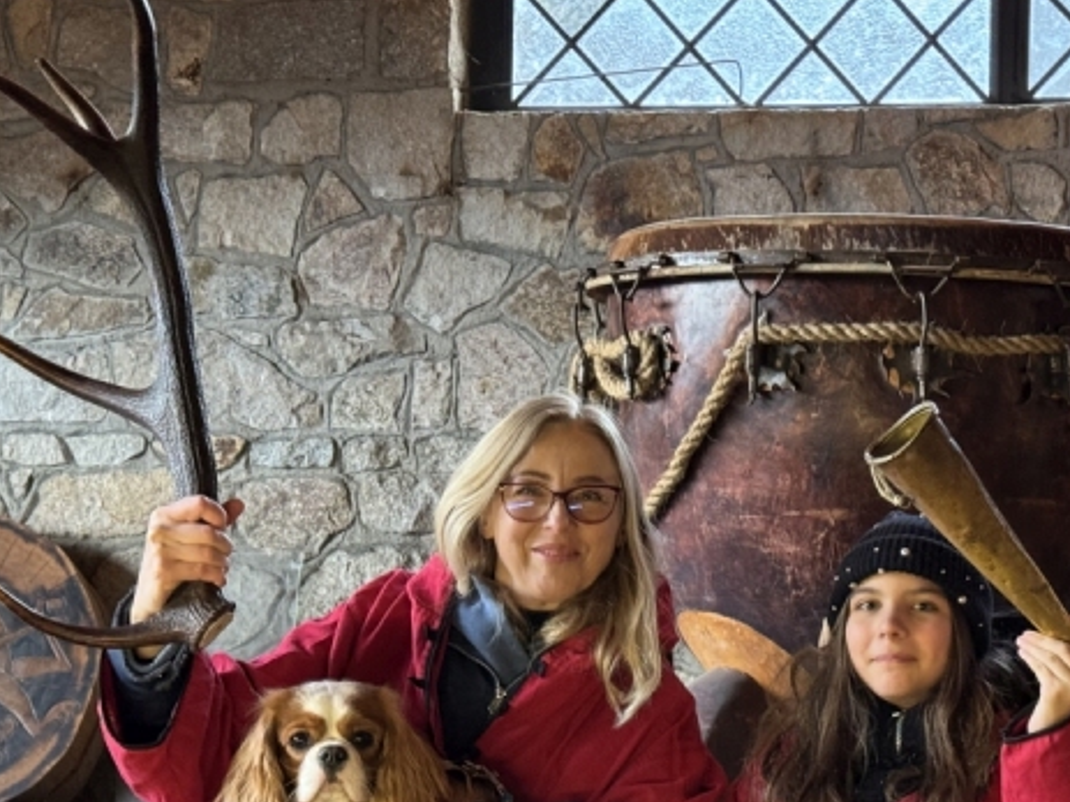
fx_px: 2565
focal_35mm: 83
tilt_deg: +2.7
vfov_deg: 17.8
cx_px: 860
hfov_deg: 23.2
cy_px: 488
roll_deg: -0.8
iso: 250
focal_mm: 6.86
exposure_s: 1/33
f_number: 1.78
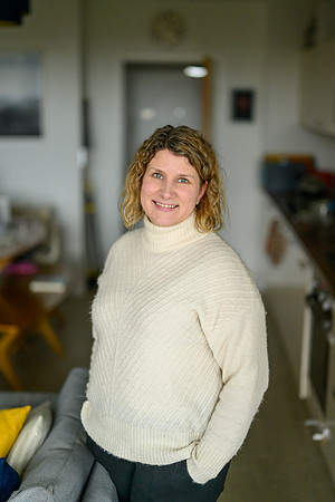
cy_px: 251
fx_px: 698
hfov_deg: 27.0
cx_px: 168
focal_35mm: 50
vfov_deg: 39.6
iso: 1800
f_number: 1.2
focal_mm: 50
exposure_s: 1/400
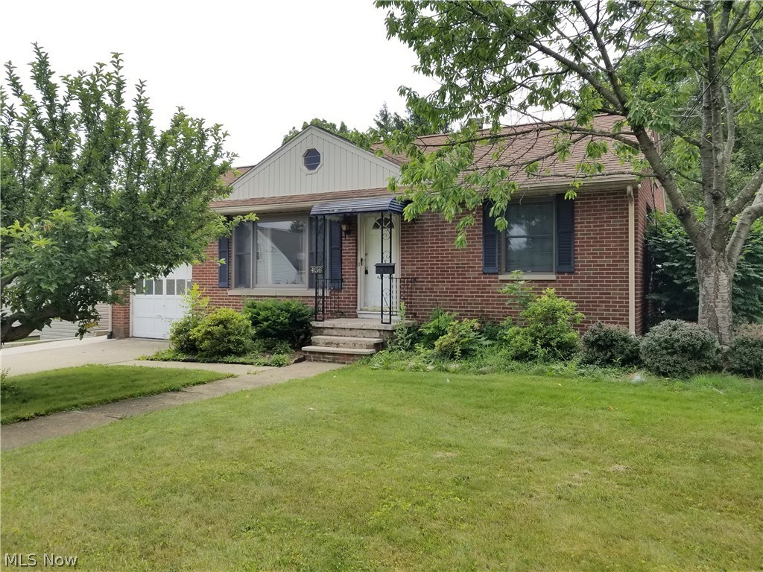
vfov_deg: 53.1
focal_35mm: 26
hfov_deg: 67.3
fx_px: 573
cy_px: 286
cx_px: 382
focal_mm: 4.25
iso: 50
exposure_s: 1/1404
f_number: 1.7
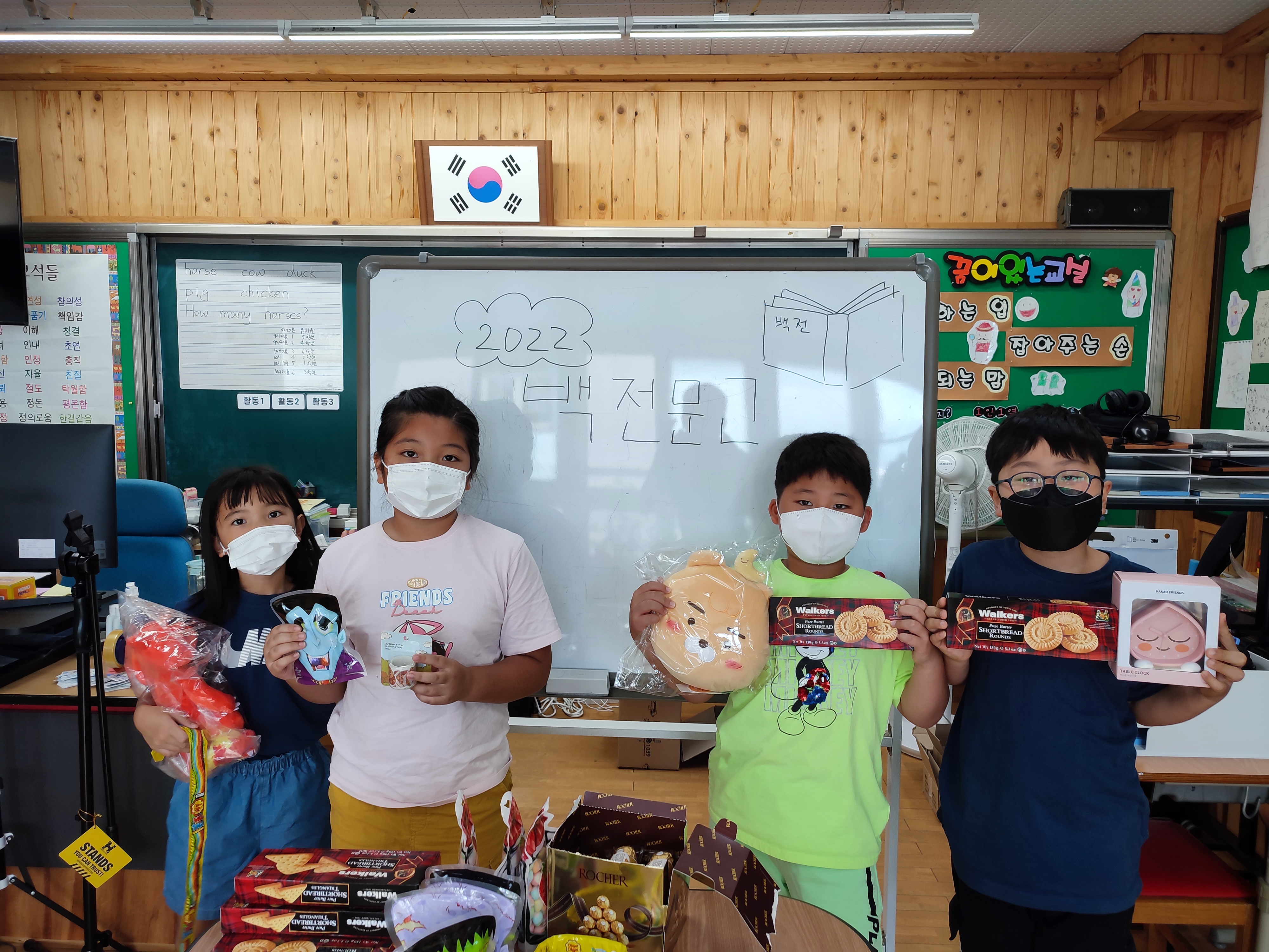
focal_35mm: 25
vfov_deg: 54.9
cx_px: 634
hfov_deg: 69.4
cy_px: 476
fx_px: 916
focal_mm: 6.04
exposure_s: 1/60
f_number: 1.9
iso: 112
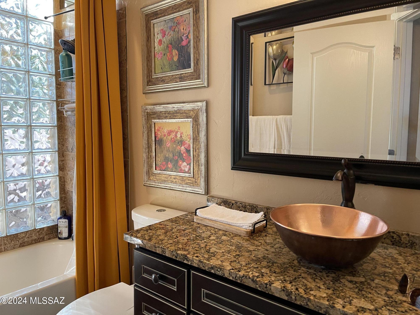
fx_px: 303
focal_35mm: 25
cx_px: 210
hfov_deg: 69.4
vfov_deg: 54.9
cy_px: 158
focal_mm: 5.1
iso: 160
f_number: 1.6
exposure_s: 1/60
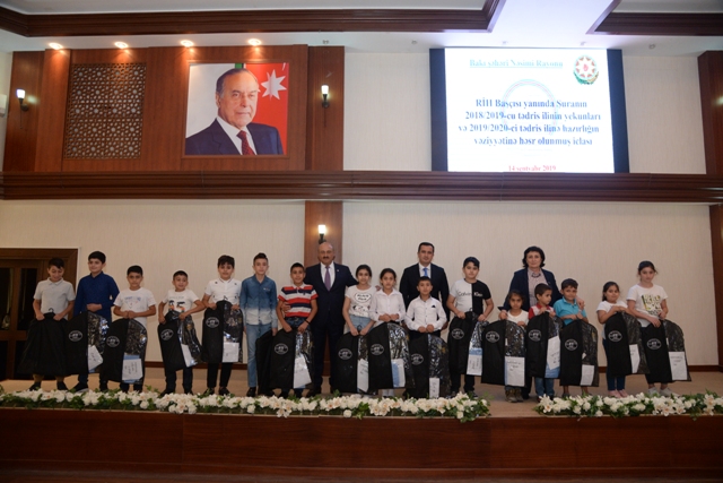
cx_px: 362
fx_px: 482
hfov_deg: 73.7
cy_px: 242
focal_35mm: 24
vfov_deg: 53.2
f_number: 5
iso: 2200
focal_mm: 24
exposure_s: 1/100
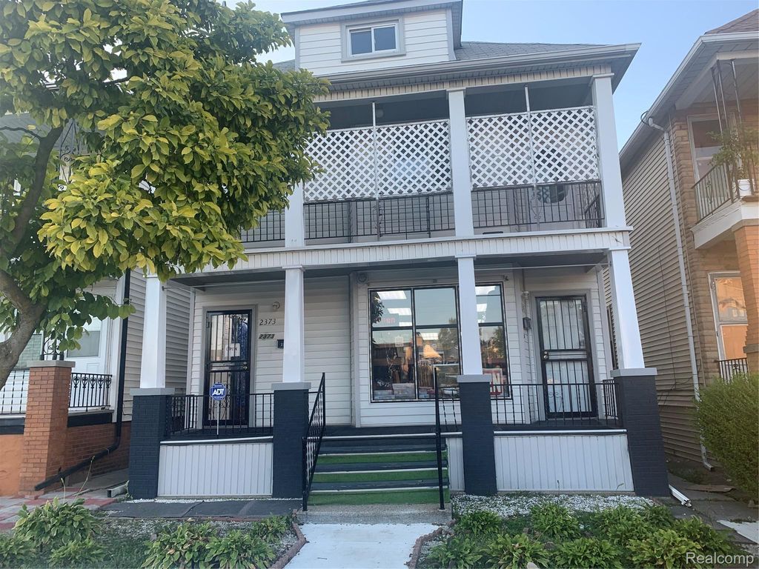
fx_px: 570
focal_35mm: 26
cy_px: 284
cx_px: 380
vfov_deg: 53.1
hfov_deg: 67.3
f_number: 1.8
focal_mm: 4.25
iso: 25
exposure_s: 1/134
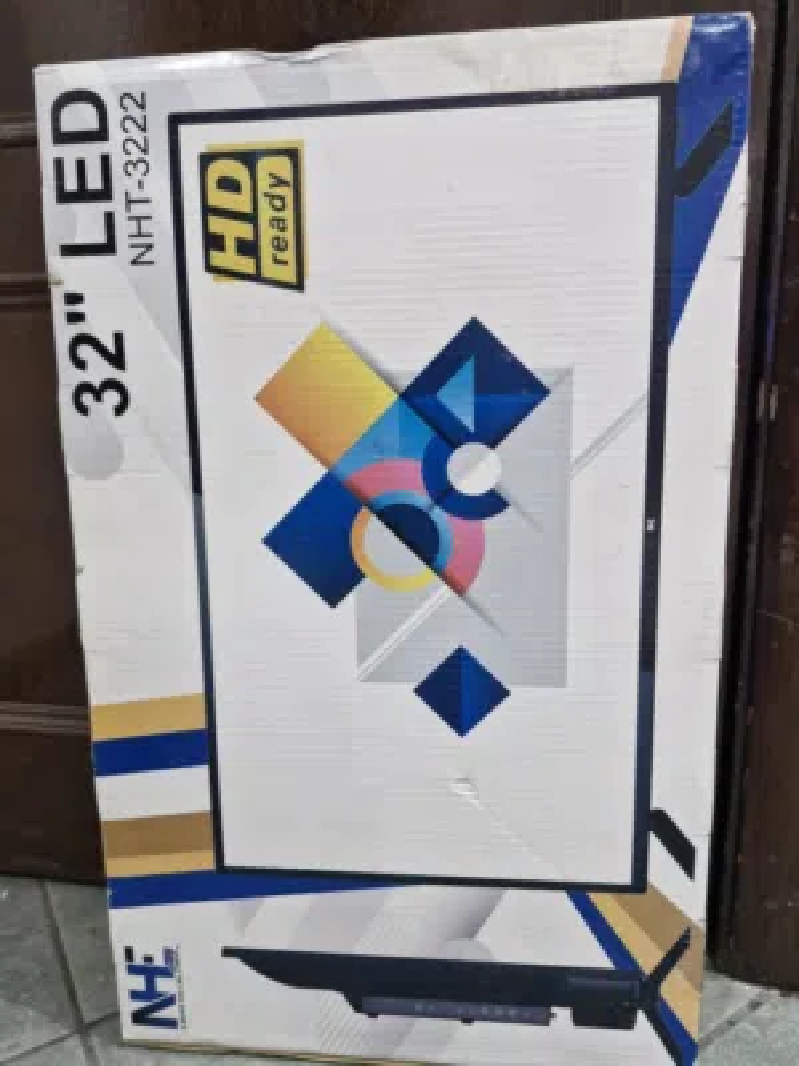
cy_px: 533
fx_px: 708
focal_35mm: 23
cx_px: 400
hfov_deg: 58.9
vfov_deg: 73.9
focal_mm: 5.54
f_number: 1.8
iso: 640
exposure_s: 1/50
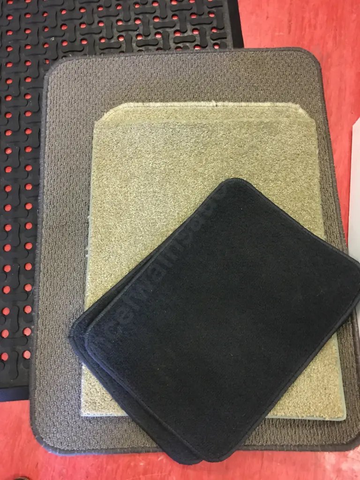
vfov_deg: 61.7
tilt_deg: -76.7
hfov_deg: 48.2
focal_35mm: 29
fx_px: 402
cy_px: 240
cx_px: 180
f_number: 2.2
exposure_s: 1/10
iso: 80
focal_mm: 4.15
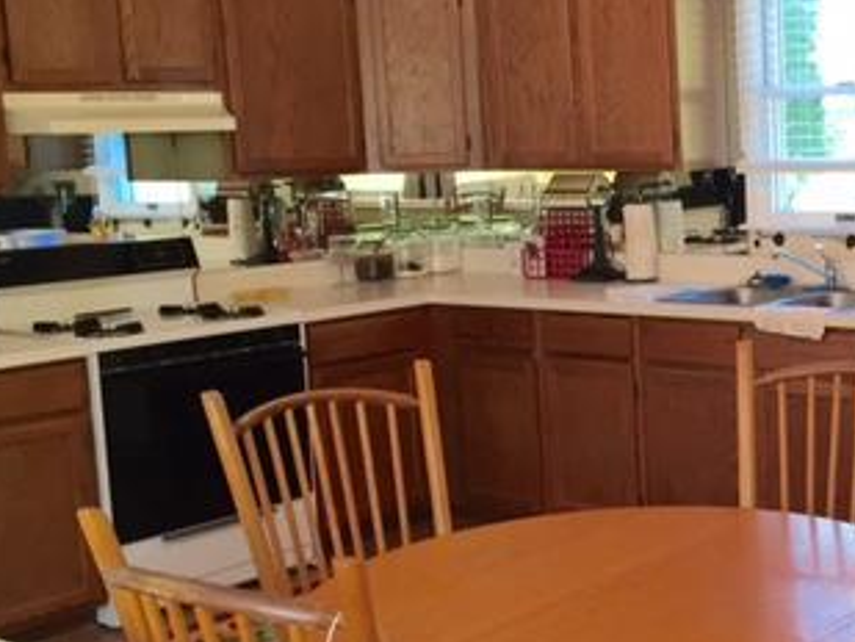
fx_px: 1483
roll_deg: +1.8
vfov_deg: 24.4
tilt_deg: -8.9
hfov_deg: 30.6
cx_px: 780
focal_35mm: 60
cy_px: 346
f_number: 2.2
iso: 64
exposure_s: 1/30
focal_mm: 4.15
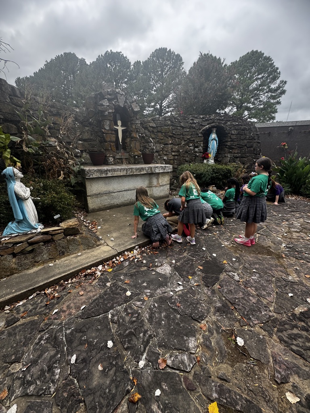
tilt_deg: -21.0
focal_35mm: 14
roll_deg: -0.7
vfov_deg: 102.1
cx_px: 155
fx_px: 167
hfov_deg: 85.7
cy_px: 206
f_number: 2.2
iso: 40
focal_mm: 2.22
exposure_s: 1/209
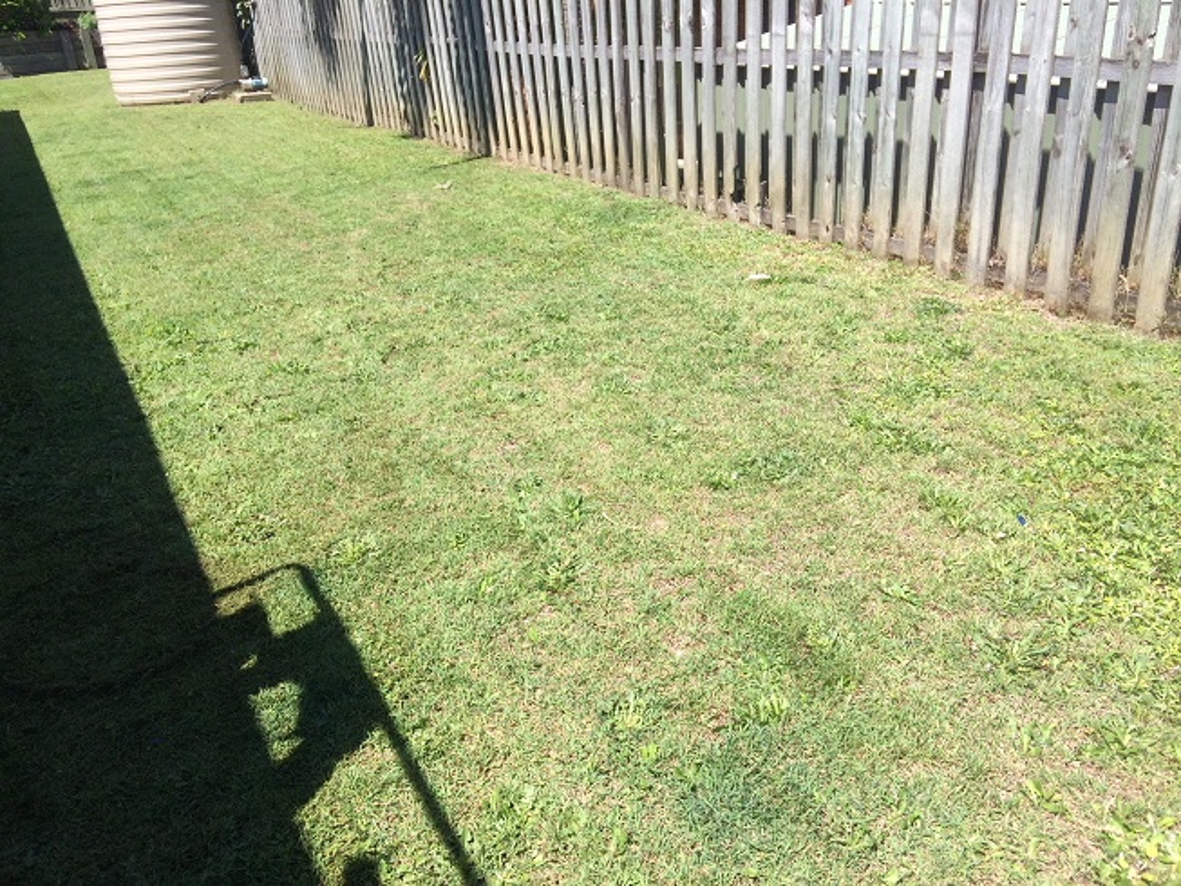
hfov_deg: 61.7
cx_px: 590
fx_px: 990
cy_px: 443
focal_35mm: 29
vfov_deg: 48.2
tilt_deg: -31.2
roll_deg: +4.0
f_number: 2.2
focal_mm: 4.15
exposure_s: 1/1466
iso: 32
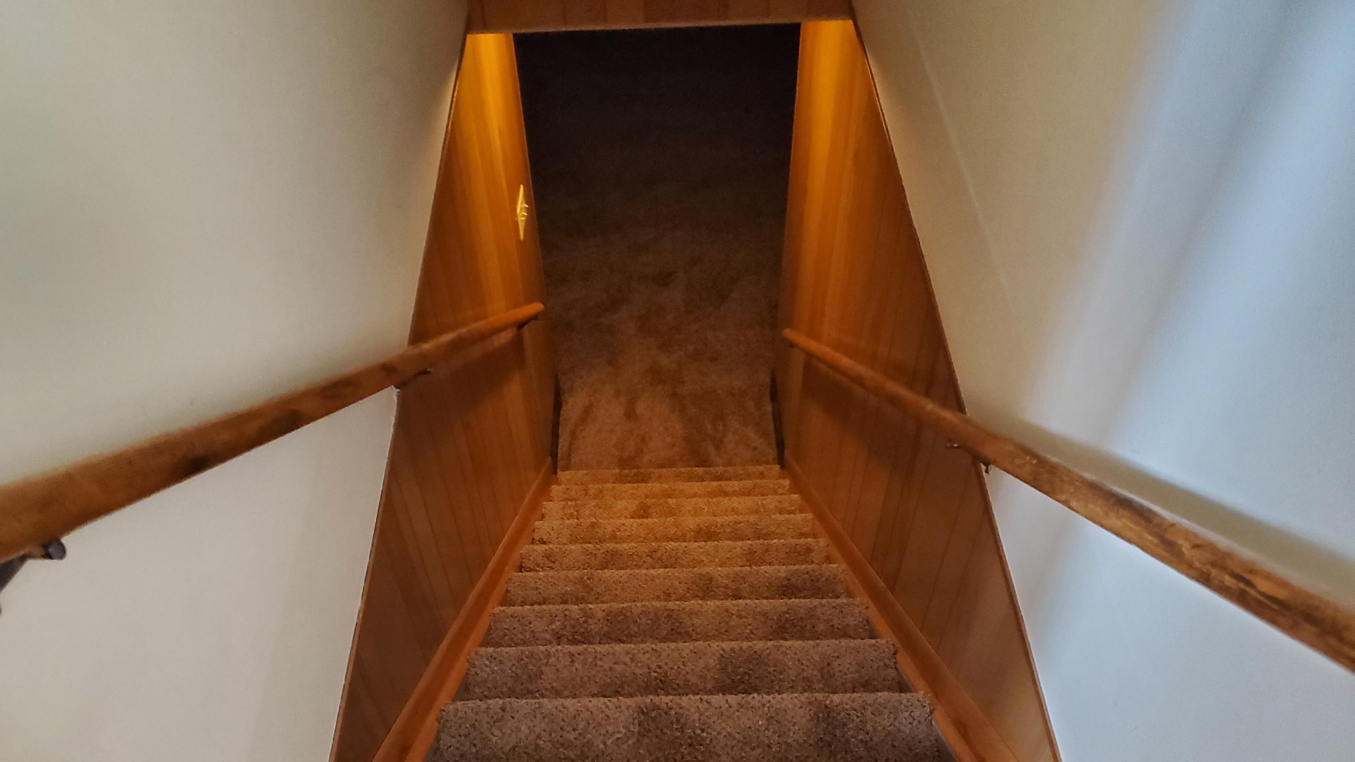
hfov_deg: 66.1
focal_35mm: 29
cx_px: 663
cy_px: 512
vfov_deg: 39.7
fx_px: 1042
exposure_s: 1/39
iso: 800
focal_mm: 4.3
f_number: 1.5
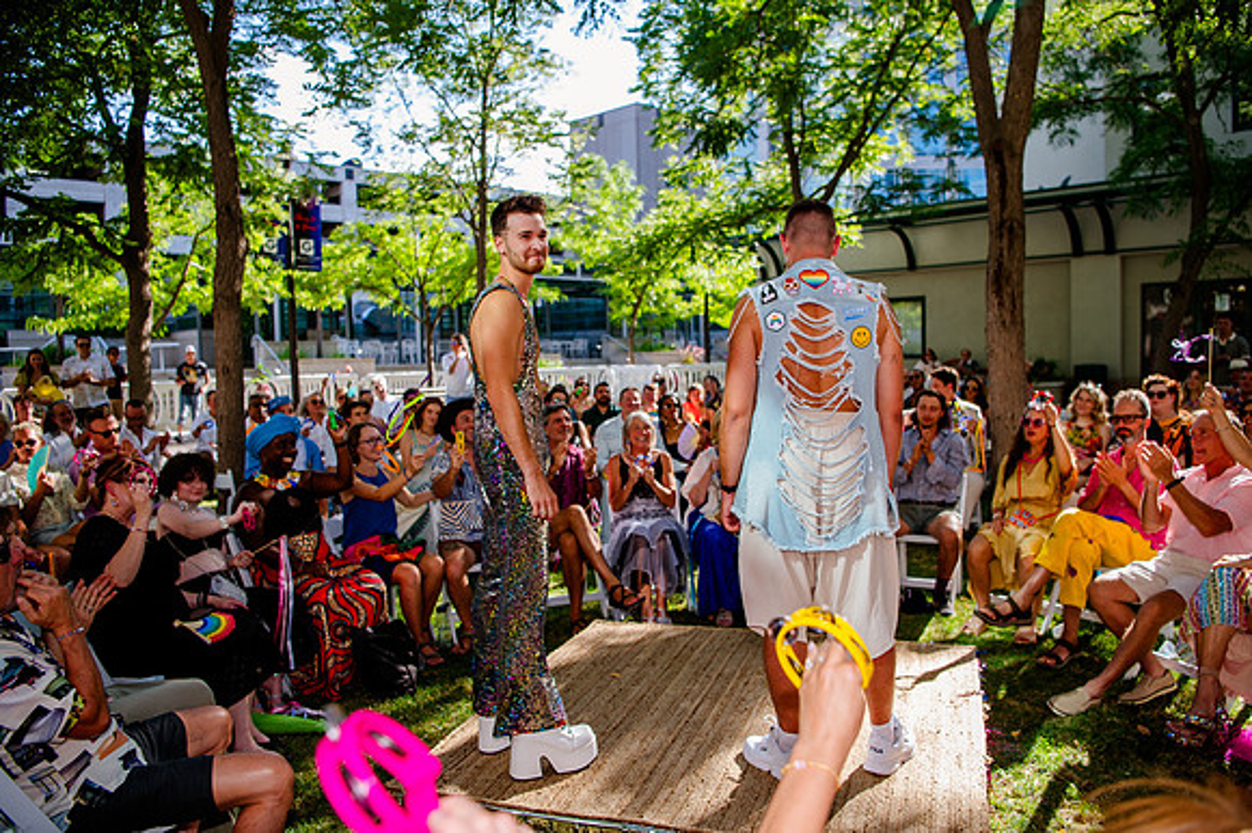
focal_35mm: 26
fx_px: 891
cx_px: 650
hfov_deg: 70.2
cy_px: 418
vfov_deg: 50.1
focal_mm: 24
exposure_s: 1/500
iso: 200
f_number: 3.2
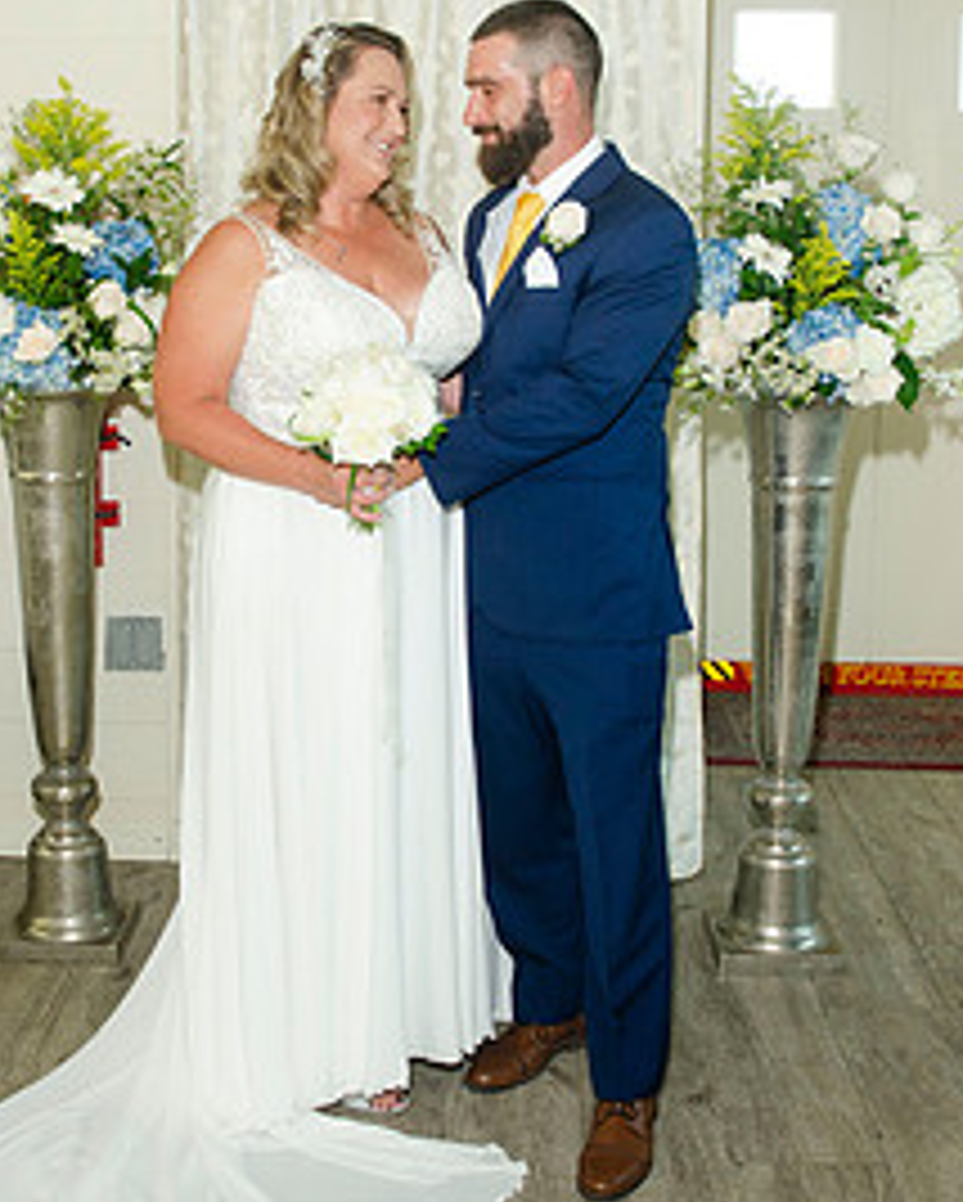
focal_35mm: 52
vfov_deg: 35.9
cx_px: 369
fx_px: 1850
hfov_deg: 29.1
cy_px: 527
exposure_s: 1/125
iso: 400
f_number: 5.6
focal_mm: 22
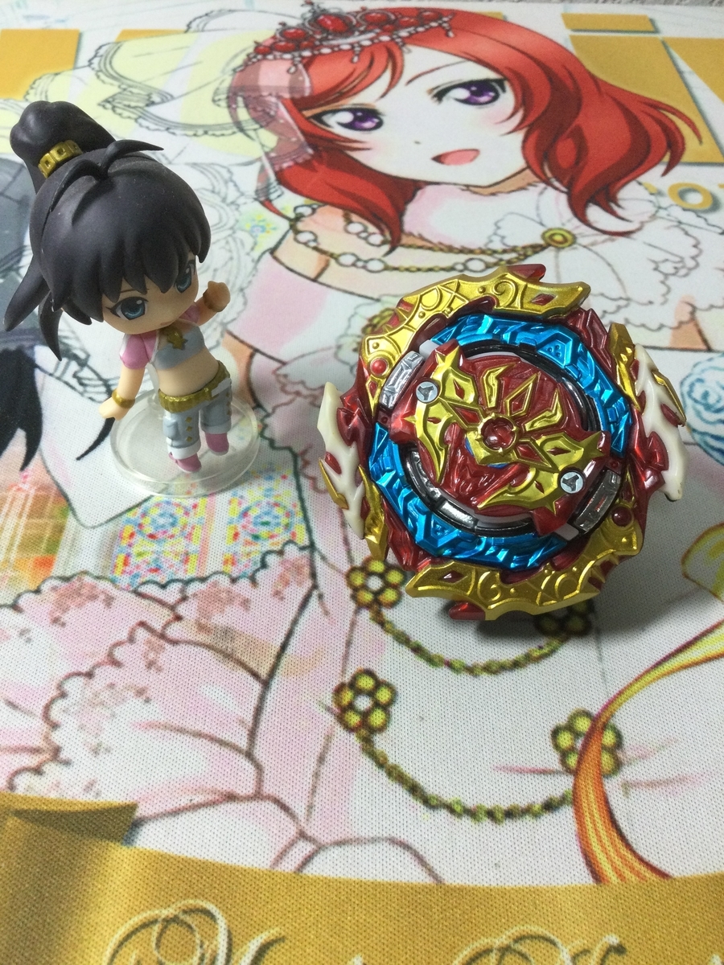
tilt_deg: -47.3
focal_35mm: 31
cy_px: 482
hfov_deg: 45.4
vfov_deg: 58.4
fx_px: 864
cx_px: 362
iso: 40
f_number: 2.4
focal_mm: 3.3
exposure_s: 1/30
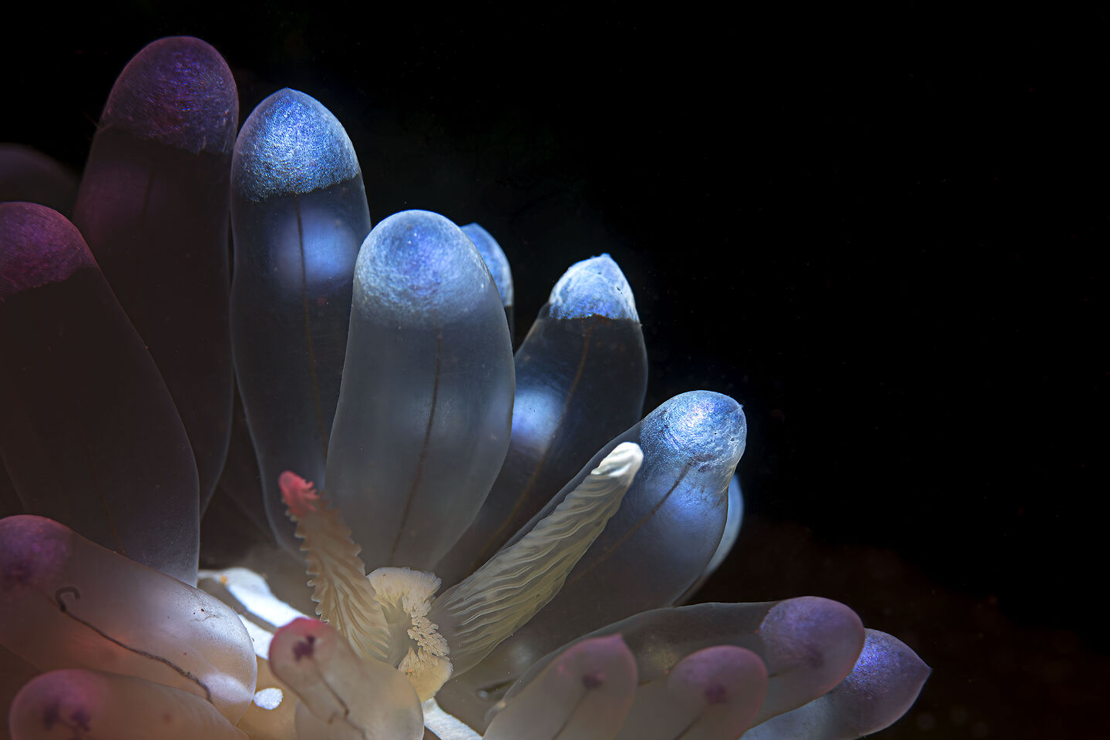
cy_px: 493
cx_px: 340
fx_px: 5395
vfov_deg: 7.8
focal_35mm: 175
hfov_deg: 11.7
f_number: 20
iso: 100
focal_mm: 105
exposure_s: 1/200
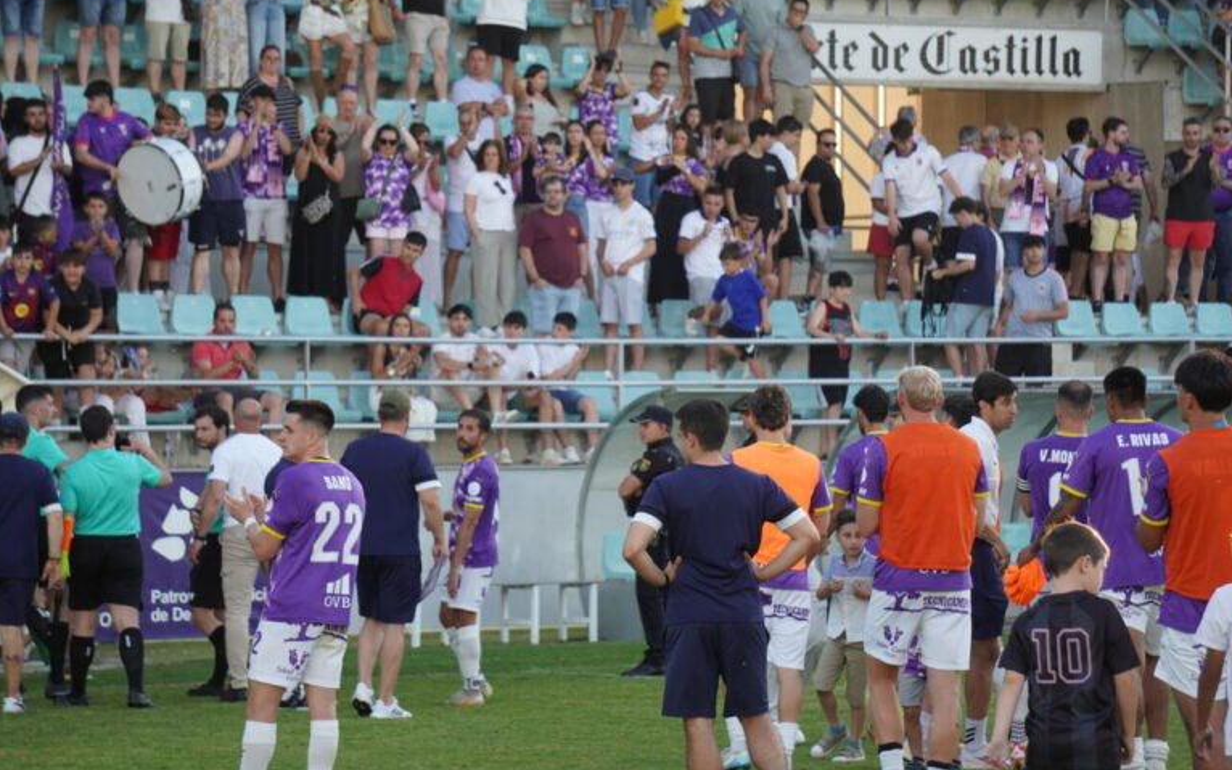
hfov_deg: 11.2
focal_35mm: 187
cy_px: 386
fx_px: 6280
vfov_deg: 7.0
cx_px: 616
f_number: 5.6
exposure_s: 1/200
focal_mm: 122
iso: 400
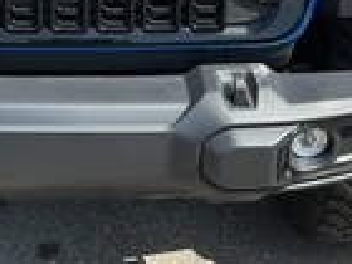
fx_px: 813
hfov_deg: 24.1
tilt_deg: -17.2
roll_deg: -1.3
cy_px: -43
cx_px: 75
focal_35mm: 80
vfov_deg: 17.7
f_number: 1.8
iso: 25
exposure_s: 1/929
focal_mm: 3
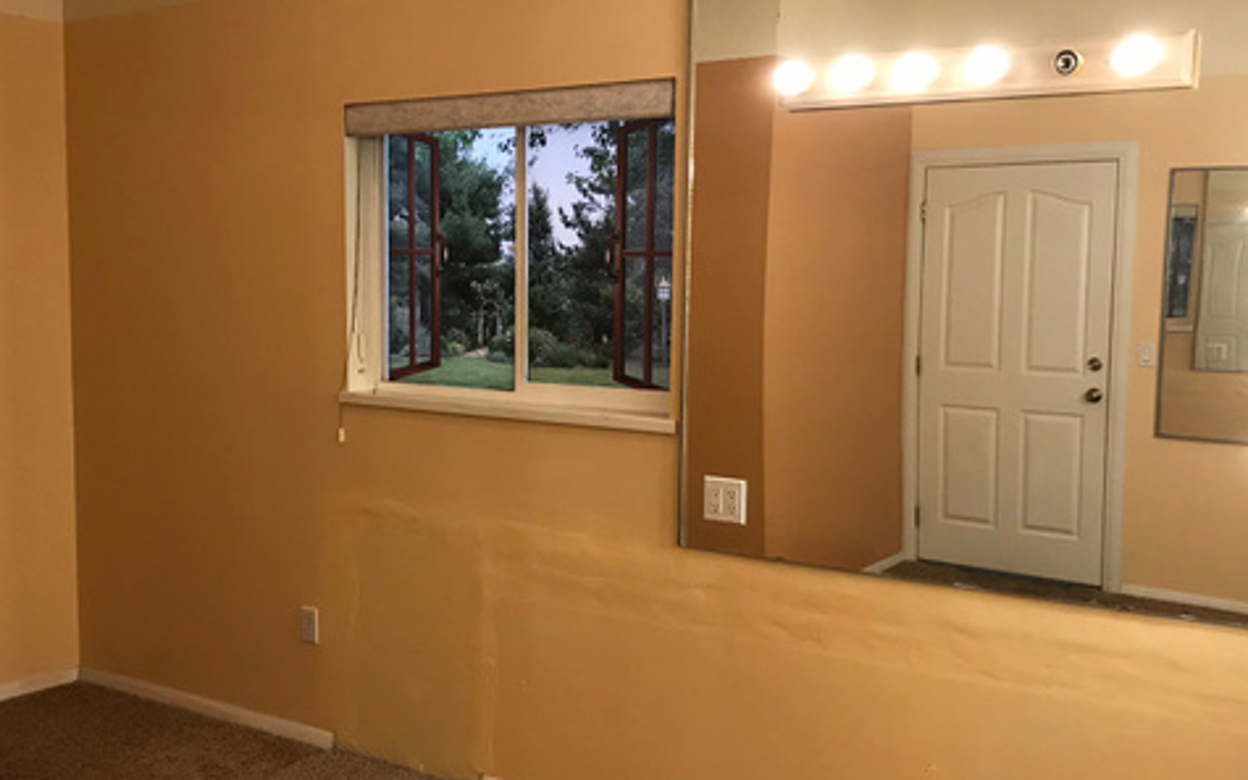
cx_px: 541
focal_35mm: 40
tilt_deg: -1.1
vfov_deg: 32.0
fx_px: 1361
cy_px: 428
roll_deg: +0.0
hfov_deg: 49.1
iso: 25
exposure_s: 1/40
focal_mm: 3.99
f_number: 1.8
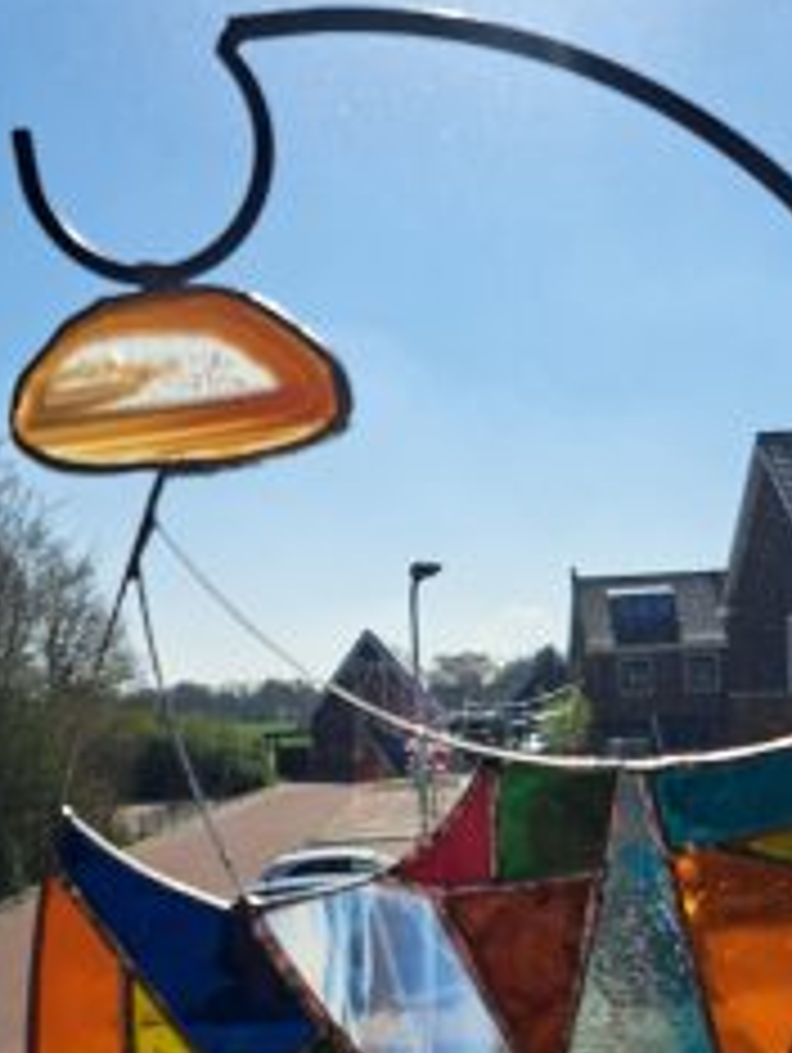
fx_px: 1248
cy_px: 770
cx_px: 432
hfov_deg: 35.2
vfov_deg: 44.4
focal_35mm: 41
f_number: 1.8
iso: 50
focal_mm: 5.23
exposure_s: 1/2132
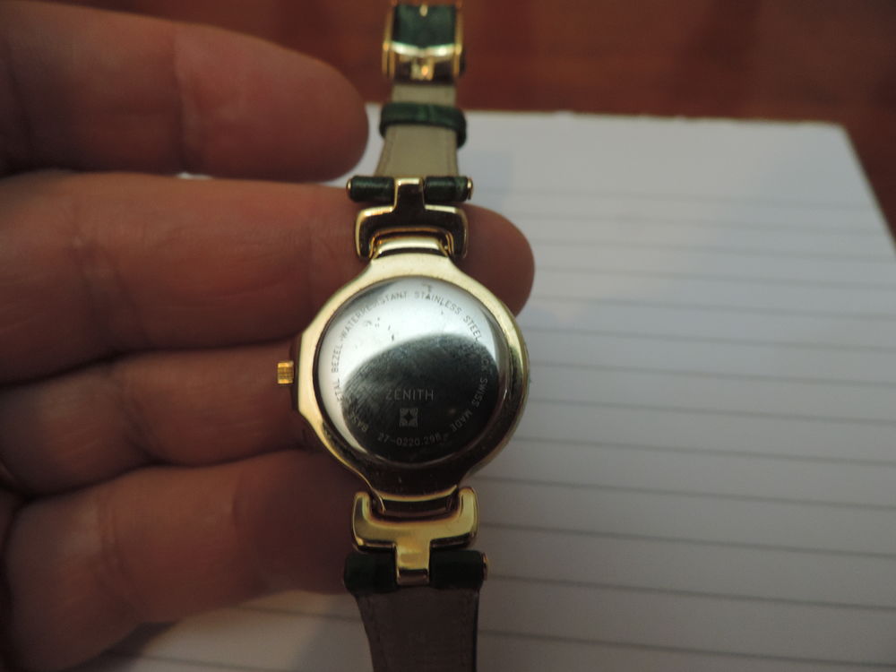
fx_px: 621
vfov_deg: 56.8
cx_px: 448
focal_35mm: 24
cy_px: 336
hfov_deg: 71.6
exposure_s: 1/20
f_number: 3
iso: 400
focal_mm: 4.3
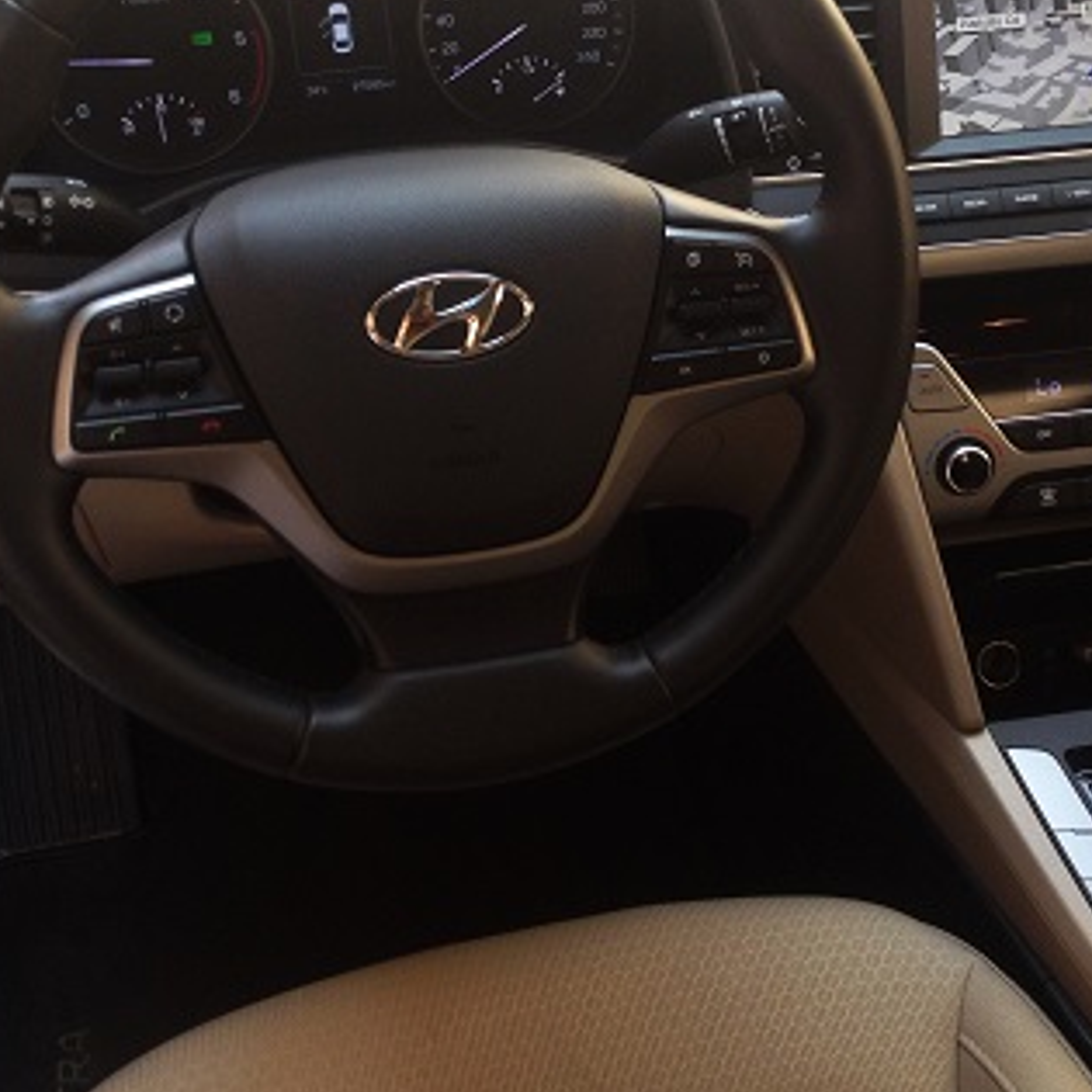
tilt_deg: -32.5
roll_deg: +0.6
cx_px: 714
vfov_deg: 28.8
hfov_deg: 28.9
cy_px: 347
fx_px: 2106
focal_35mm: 59
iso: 50
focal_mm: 4.28
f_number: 2.4
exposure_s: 1/60
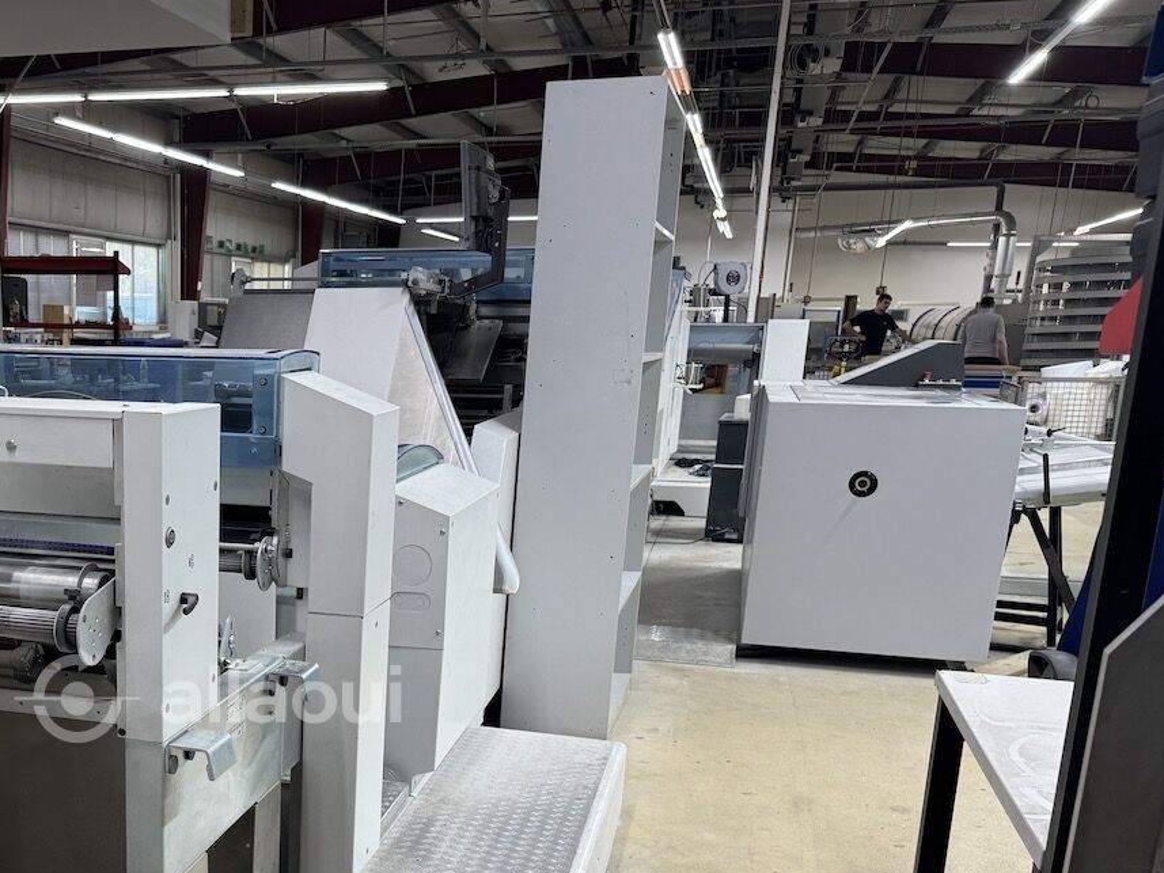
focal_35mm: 40
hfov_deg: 44.2
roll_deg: -0.4
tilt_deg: -15.0
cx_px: 208
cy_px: 694
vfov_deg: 34.9
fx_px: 1345
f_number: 1.78
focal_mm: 6.76
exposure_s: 1/100
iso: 100
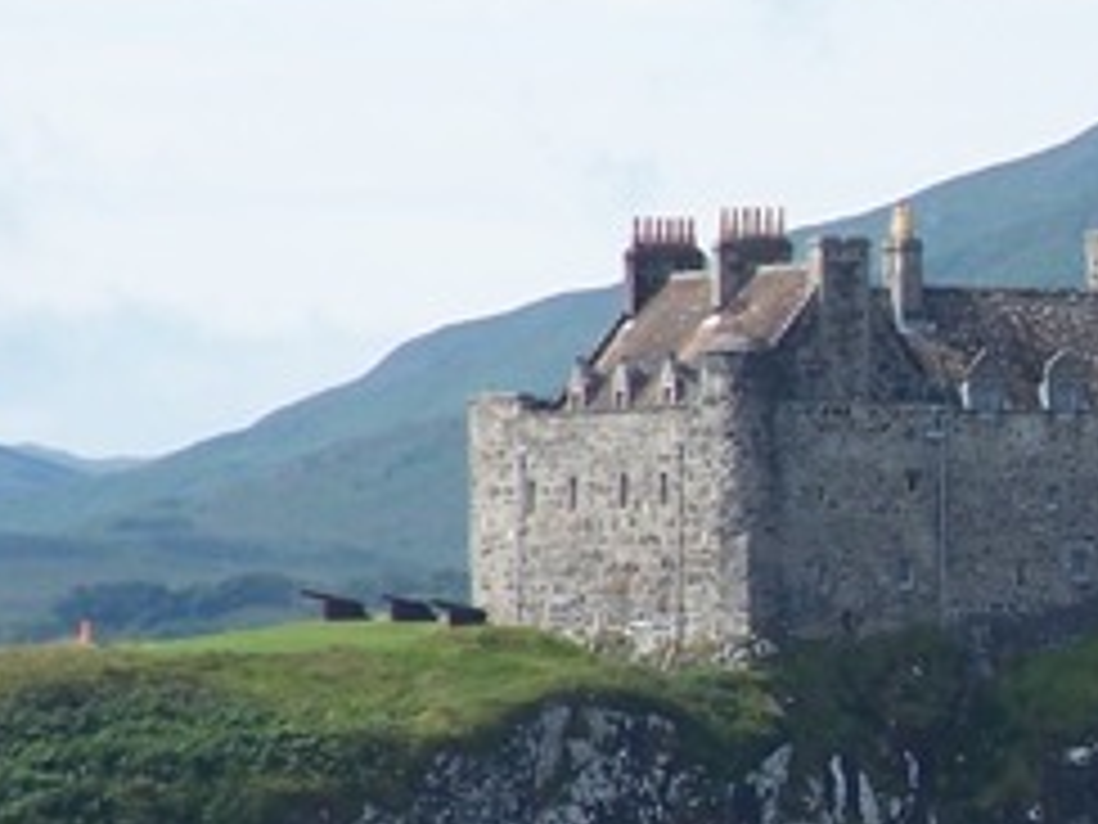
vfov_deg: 1.6
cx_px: 1400
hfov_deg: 2.1
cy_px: 491
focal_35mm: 944
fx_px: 29943
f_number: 3.6
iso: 80
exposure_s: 1/750
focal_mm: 47.7
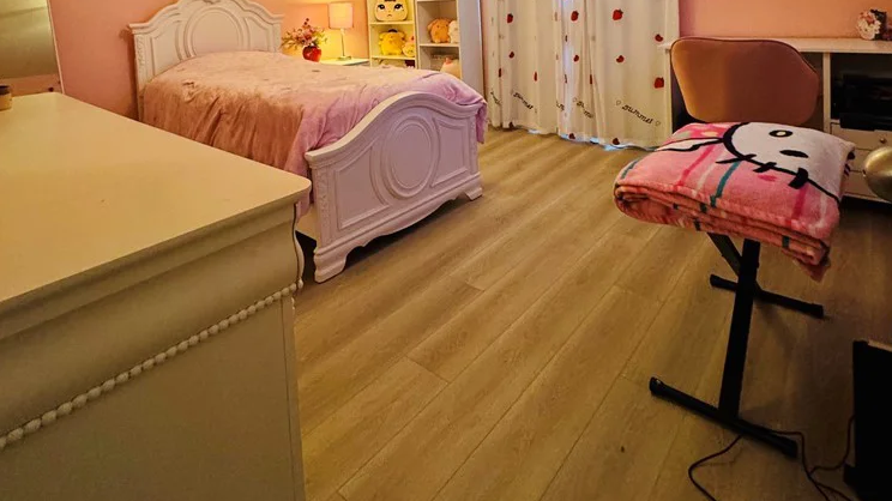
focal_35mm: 21
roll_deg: +2.1
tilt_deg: -3.2
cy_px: 26
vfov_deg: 46.8
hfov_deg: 83.8
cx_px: 436
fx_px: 497
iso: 500
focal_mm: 2.22
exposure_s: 1/60
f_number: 2.2
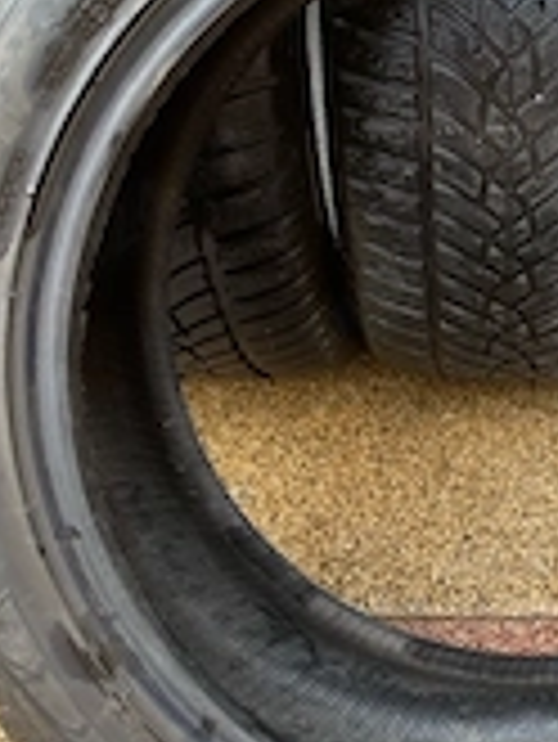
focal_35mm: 63
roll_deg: -1.9
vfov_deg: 30.6
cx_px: 540
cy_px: 297
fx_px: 1352
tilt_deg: -34.1
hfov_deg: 22.5
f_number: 1.8
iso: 125
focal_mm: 4.25
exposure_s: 1/101
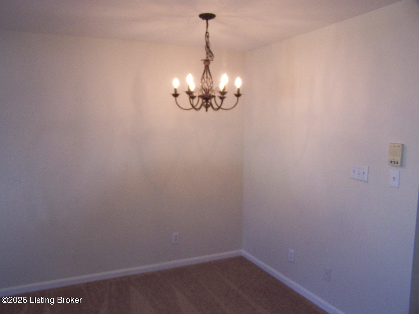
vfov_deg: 37.7
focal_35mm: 38
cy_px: 157
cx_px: 210
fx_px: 460
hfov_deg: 49.0
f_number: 2.8
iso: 140
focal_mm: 6.3
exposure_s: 1/45
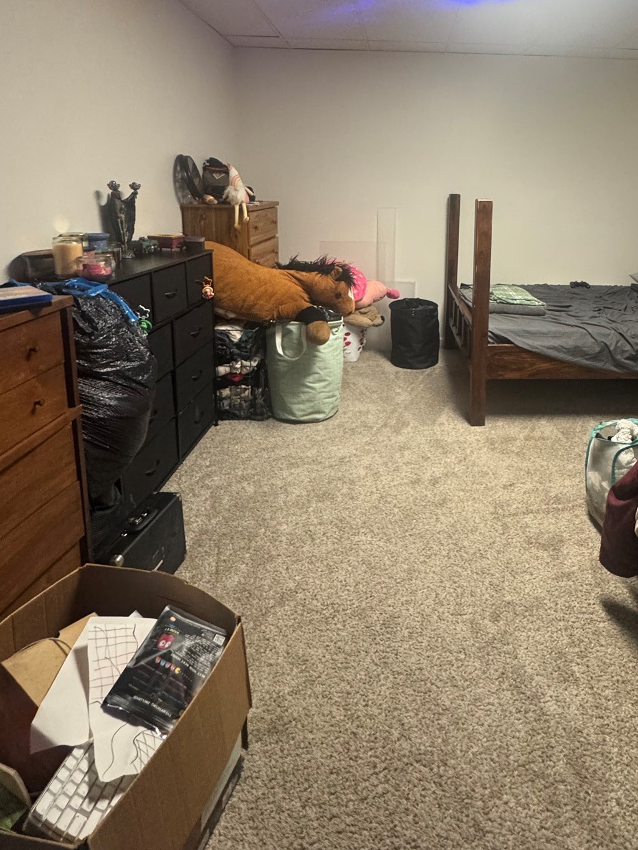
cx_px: 418
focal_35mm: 21
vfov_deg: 76.2
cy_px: 276
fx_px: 516
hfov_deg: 62.1
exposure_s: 1/60
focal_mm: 2.22
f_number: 2.2
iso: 500
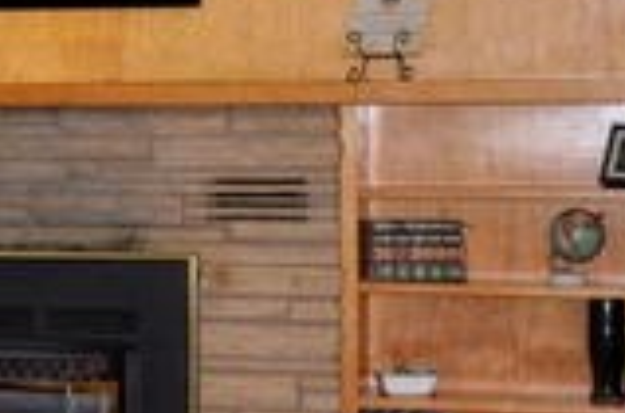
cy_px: 85
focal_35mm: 133
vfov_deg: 10.2
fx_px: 2302
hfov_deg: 14.8
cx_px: -193
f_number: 3.8
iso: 200
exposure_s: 1/60
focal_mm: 22
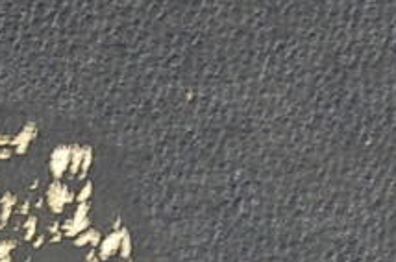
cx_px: -94
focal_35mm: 382
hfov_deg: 5.4
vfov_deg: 3.6
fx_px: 4196
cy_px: 323
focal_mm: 42
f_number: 5.3
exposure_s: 1/8
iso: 800
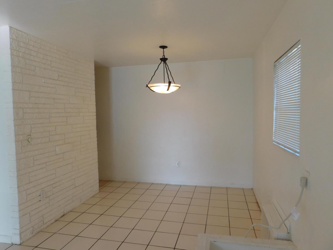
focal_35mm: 24
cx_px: 170
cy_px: 124
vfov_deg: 56.8
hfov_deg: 71.6
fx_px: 231
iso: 125
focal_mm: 4
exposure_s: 1/100
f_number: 3
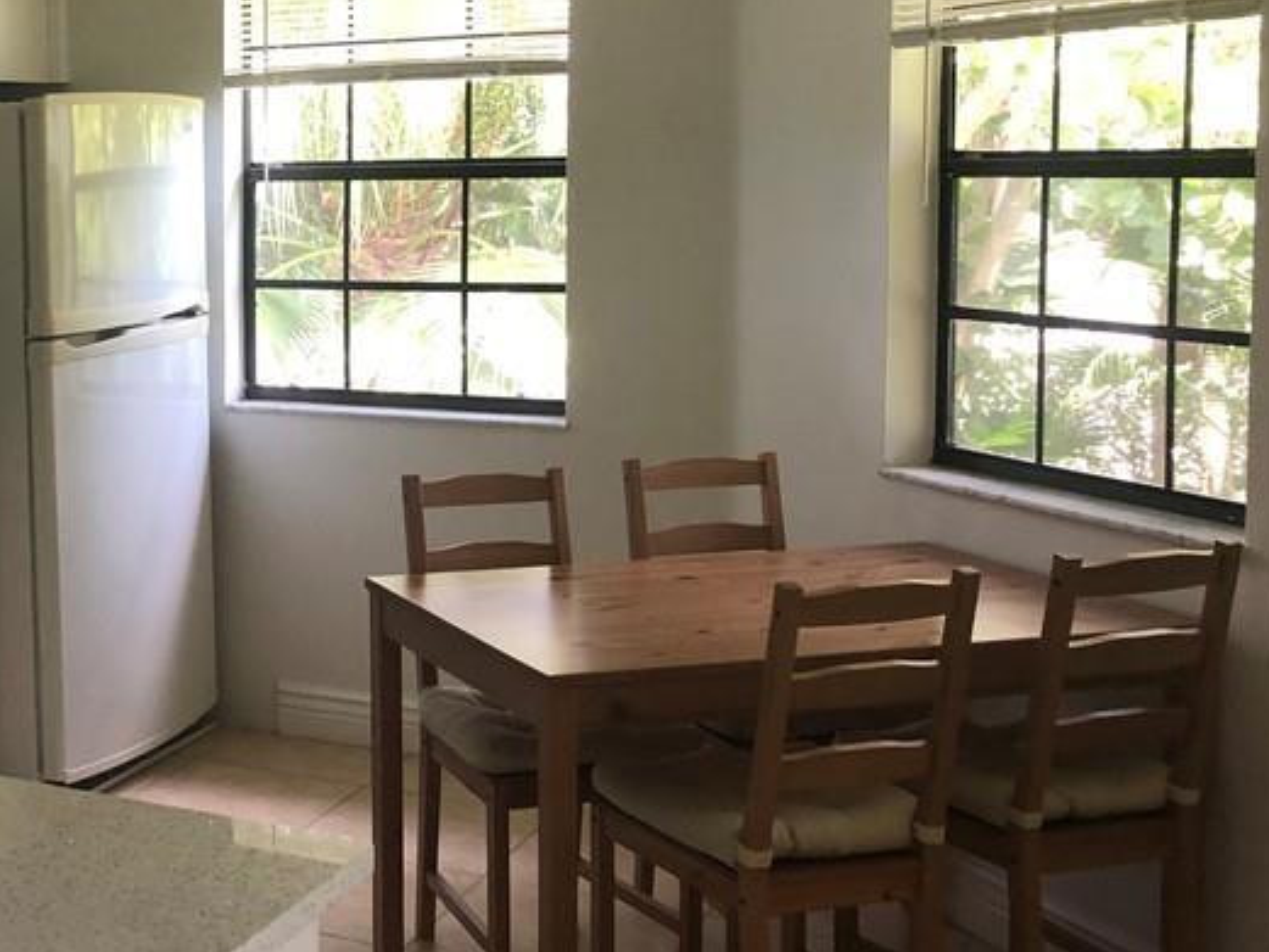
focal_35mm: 55
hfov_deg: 32.5
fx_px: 2017
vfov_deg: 26.4
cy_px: 299
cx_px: 37
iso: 40
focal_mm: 3.99
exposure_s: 1/30
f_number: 1.8
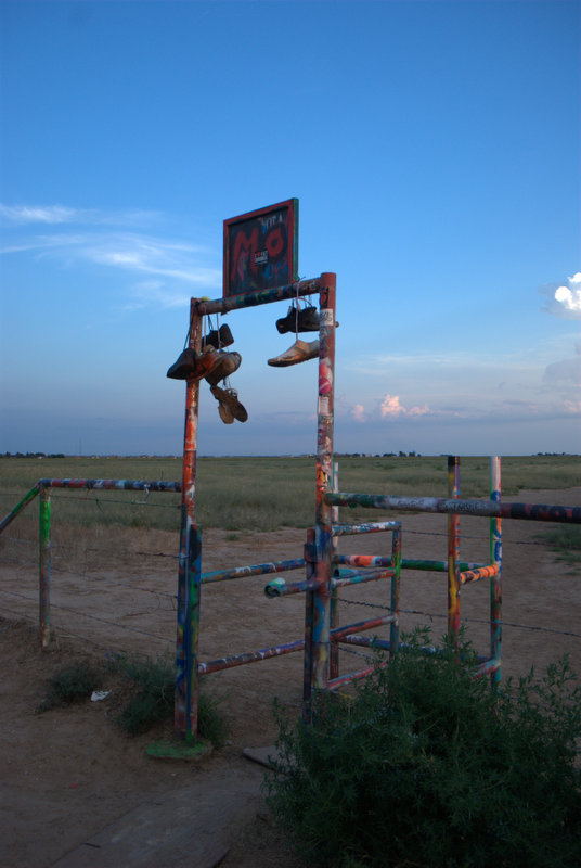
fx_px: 868
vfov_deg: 53.1
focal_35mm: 36
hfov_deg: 37.0
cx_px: 290
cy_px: 434
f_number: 3.8
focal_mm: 24
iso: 400
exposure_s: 1/250
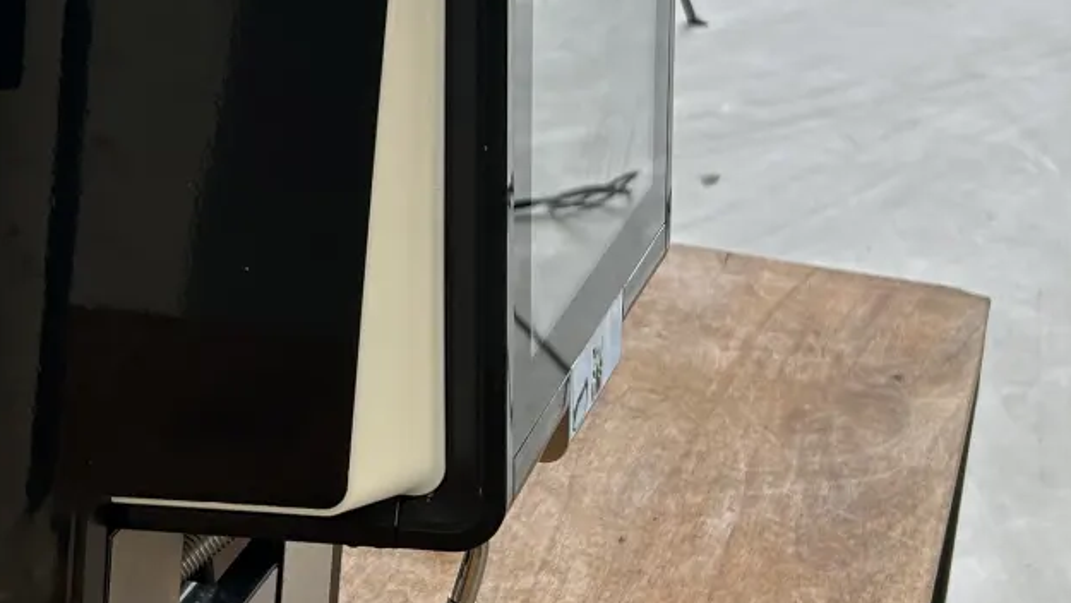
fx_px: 2471
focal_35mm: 87
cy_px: 123
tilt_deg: -15.2
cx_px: 9
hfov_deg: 23.5
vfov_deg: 13.8
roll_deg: -1.7
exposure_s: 1/350
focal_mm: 5.7
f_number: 1.5
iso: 50
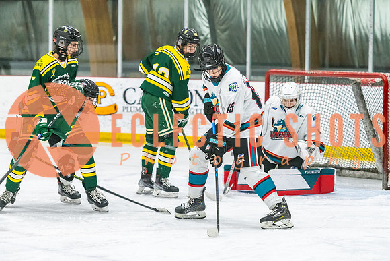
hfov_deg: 13.6
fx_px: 1630
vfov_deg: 9.1
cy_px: 123
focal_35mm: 150
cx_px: 229
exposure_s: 1/800
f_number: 2.8
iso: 4000
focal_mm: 122
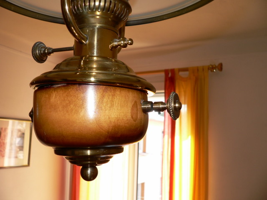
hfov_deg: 51.4
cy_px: 100
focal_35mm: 36
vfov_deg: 39.7
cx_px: 134
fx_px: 278
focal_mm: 6
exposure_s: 1/60
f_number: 2.8
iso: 80
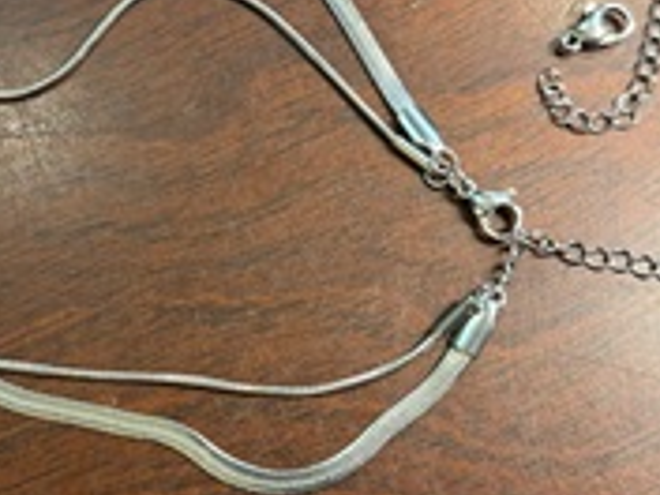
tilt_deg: -73.0
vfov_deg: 24.7
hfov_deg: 32.5
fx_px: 1125
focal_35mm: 59
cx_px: 244
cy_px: 161
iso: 250
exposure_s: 1/60
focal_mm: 5.96
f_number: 1.6
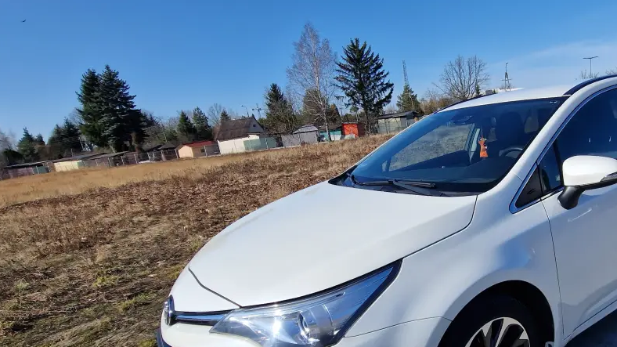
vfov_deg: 48.9
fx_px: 376
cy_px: 222
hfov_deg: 75.6
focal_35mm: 23
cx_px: 424
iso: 50
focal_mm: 2.2
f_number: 2.2
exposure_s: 1/2648
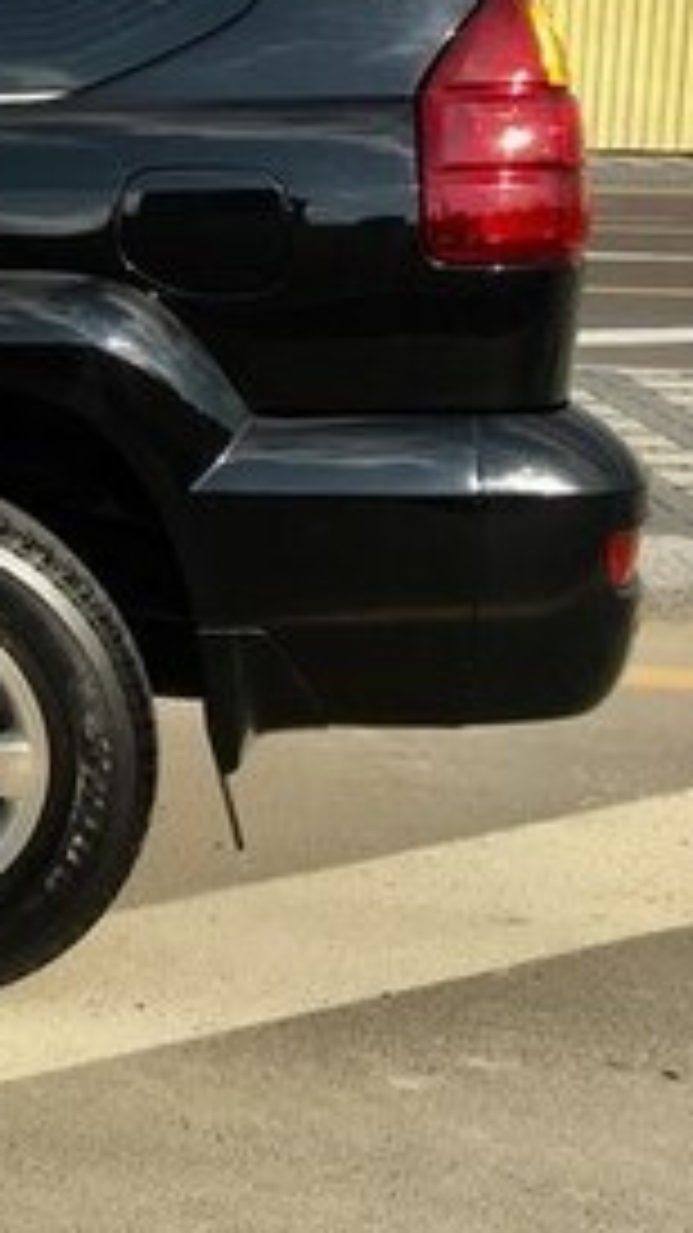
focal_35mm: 76
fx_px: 2484
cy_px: 259
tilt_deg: -6.7
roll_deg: -0.2
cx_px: -742
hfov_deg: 13.4
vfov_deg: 27.4
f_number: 2.2
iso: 25
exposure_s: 1/1166
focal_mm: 4.15
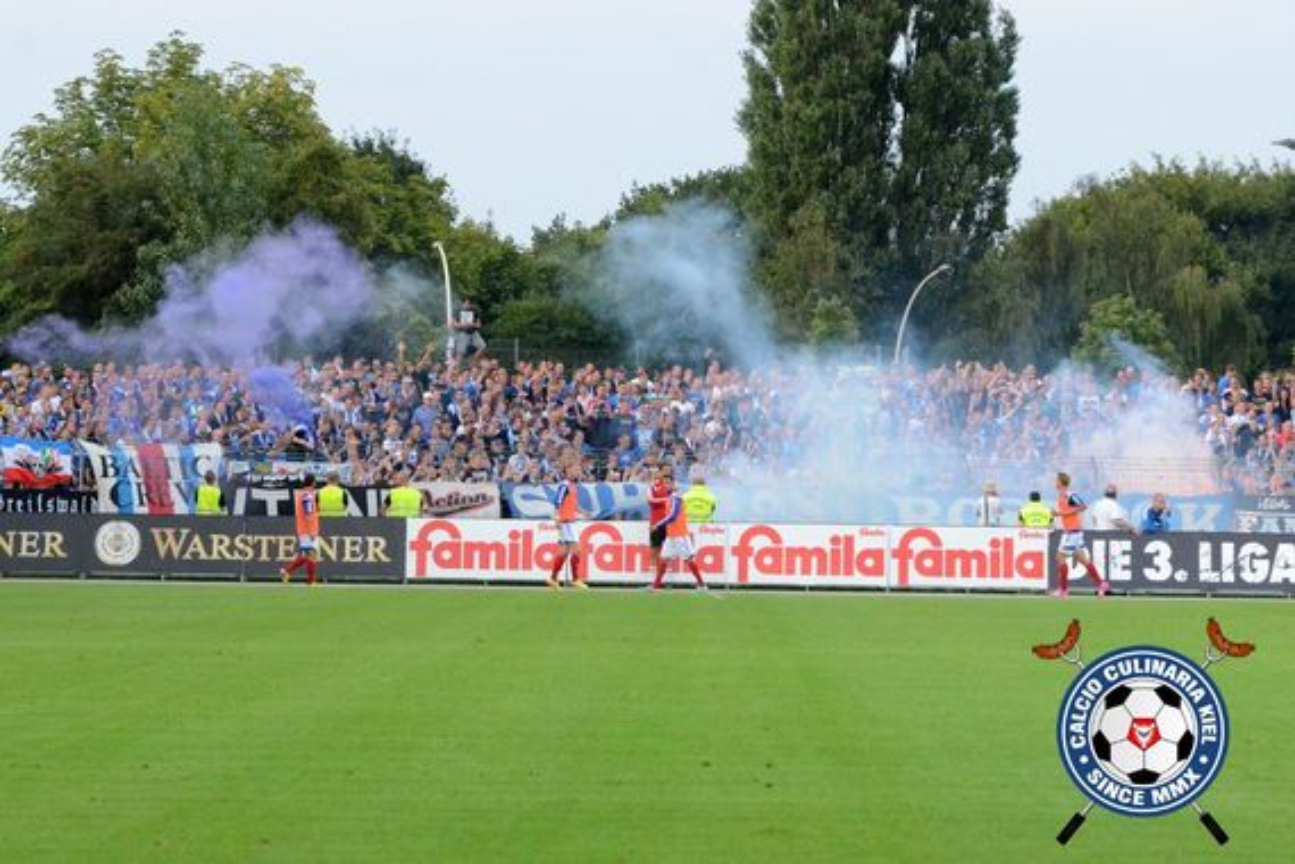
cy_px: 432
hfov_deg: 13.7
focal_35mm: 150
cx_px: 648
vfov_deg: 9.1
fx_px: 5395
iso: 5000
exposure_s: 1/640
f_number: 9
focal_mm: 100
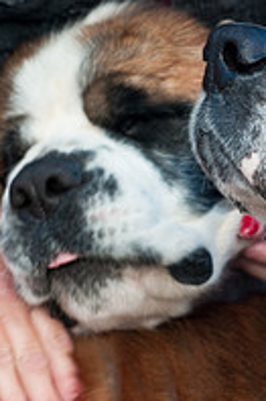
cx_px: 200
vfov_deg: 12.0
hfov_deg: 8.0
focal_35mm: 171
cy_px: 261
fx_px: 1898
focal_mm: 50
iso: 200
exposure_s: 1/160
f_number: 6.3
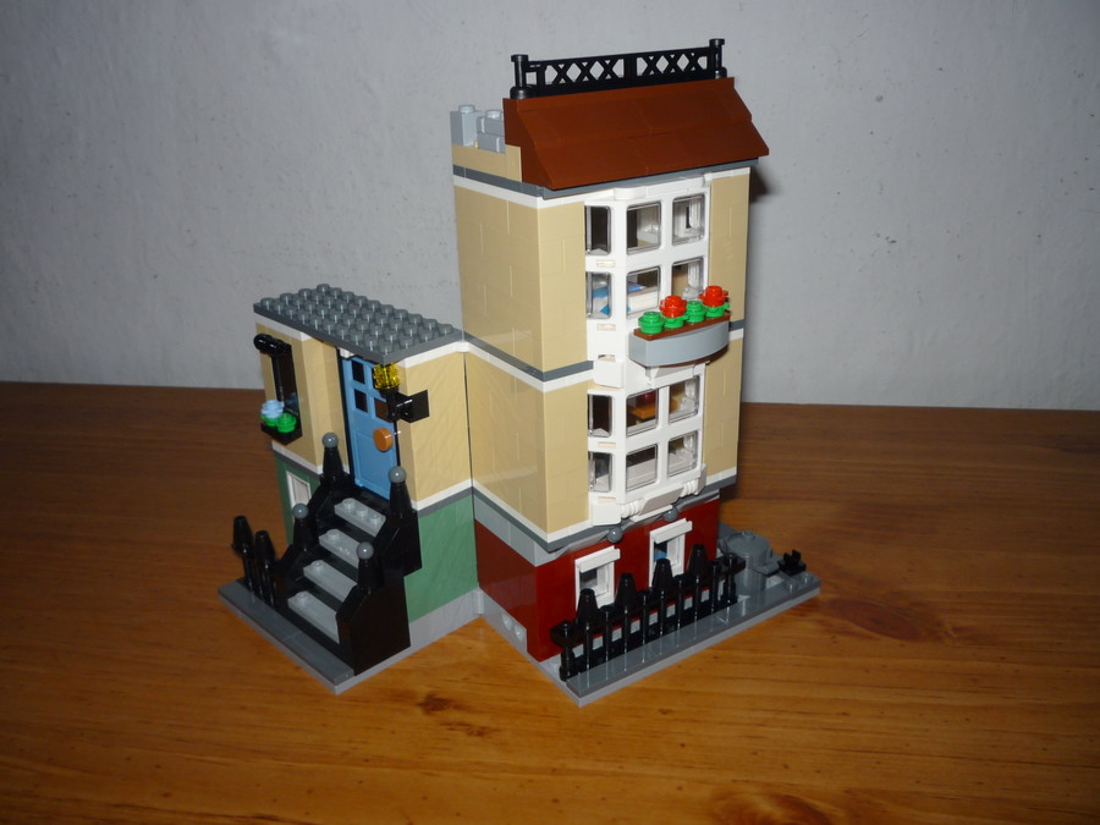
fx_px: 1017
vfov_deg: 44.2
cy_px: 412
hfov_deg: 56.8
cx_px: 550
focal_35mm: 32
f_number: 4
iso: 100
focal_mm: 5.2
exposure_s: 1/30
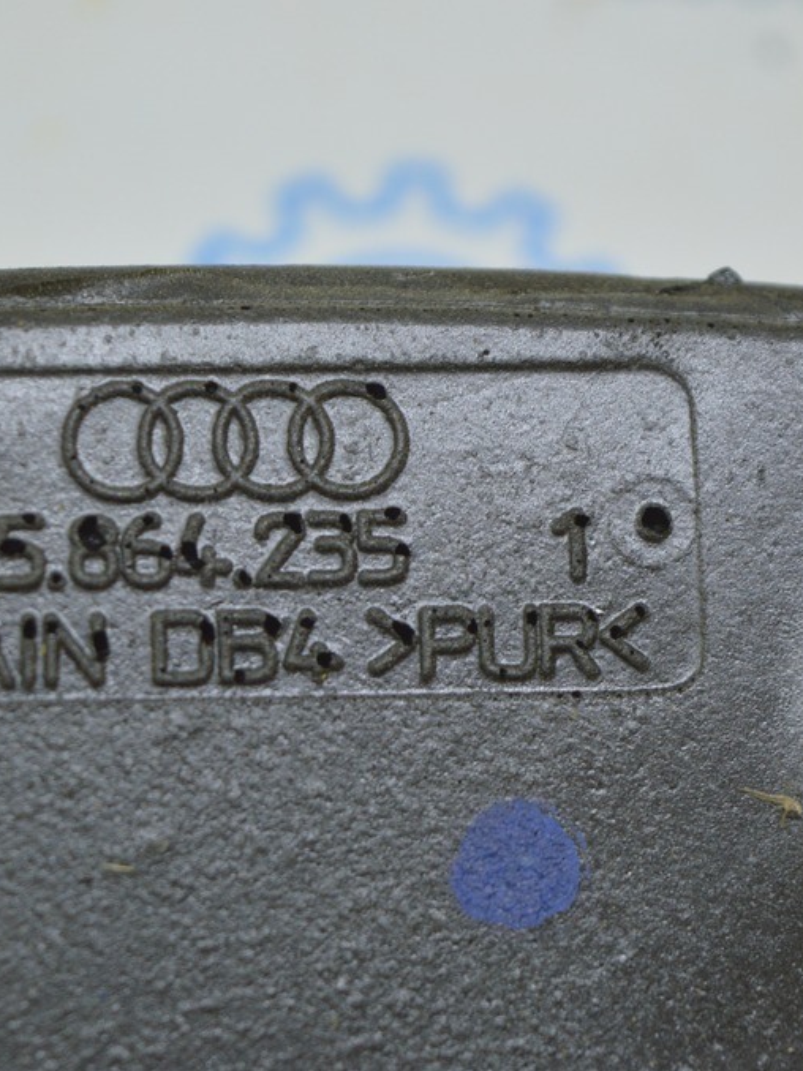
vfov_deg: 16.5
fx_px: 3705
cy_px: 536
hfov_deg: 12.4
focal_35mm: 120
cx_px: 296
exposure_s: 1/40
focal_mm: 55
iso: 400
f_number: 5.6
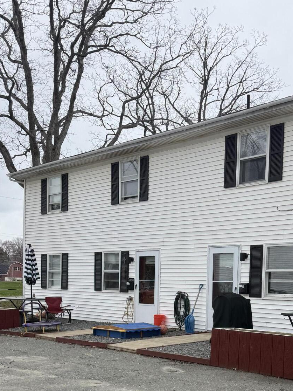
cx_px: 203
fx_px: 485
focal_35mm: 43
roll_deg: +0.6
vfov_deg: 41.9
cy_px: 314
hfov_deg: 33.2
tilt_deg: +0.5
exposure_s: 1/2703
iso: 80
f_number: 1.78
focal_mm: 6.76
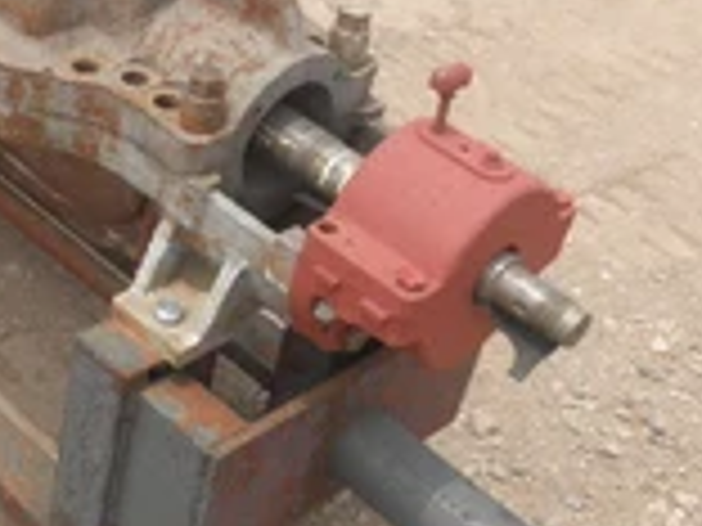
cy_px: 180
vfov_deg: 20.4
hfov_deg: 25.0
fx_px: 1460
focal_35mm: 72
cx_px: -86
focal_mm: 5
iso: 64
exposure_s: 1/80
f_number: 8.5
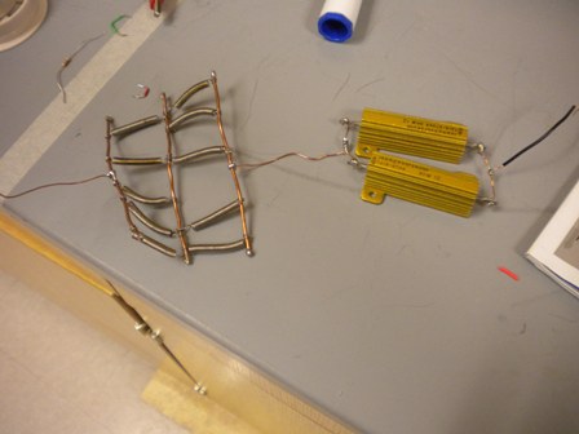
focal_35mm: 35
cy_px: 217
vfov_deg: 40.7
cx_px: 290
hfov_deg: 52.6
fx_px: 585
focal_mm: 6.3
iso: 355
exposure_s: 1/60
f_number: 3.1
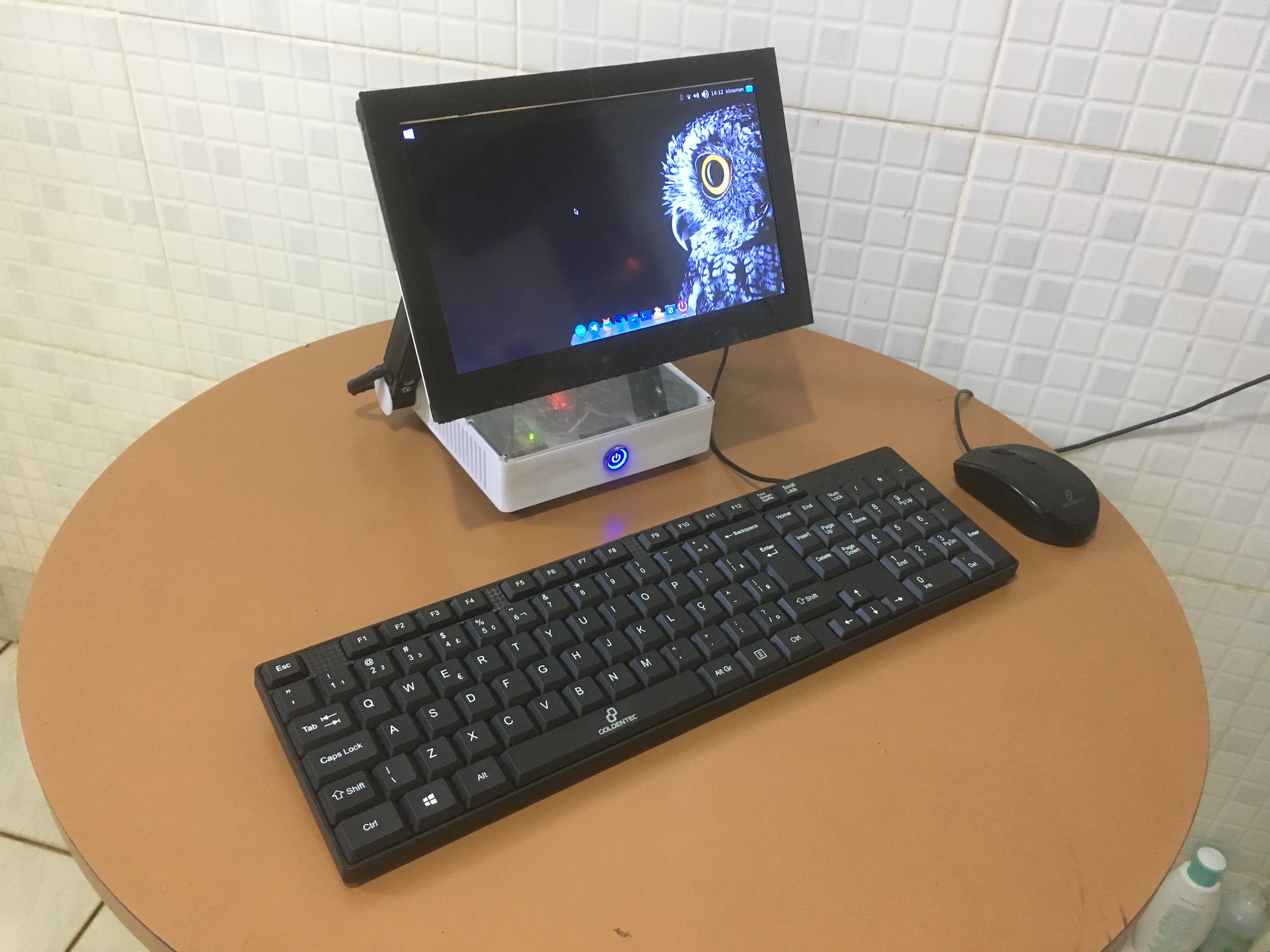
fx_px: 1064
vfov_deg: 48.2
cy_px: 476
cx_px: 635
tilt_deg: -36.0
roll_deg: -5.8
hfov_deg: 61.7
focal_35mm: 29
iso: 200
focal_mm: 4.15
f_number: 2.2
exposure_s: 1/20
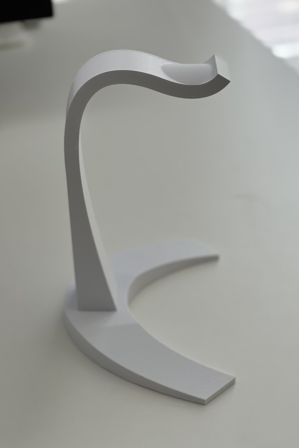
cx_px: 153
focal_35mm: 81
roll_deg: -1.4
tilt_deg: -33.4
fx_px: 1009
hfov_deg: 16.9
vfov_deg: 25.1
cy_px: 226
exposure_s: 1/121
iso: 125
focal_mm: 9
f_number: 2.8
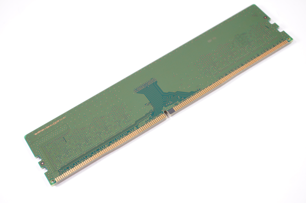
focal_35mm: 57
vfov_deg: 23.7
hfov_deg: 35.1
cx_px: 153
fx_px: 484
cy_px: 102
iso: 640
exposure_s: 1/200
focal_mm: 38
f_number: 5.6
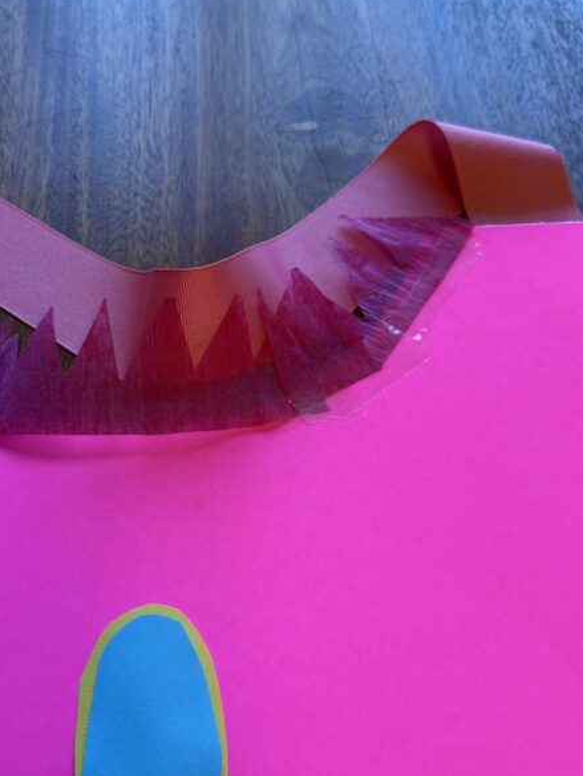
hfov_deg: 33.7
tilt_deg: -58.9
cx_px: 146
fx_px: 943
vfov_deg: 44.8
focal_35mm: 42
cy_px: 410
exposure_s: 1/120
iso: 100
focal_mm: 6.76
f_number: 1.78
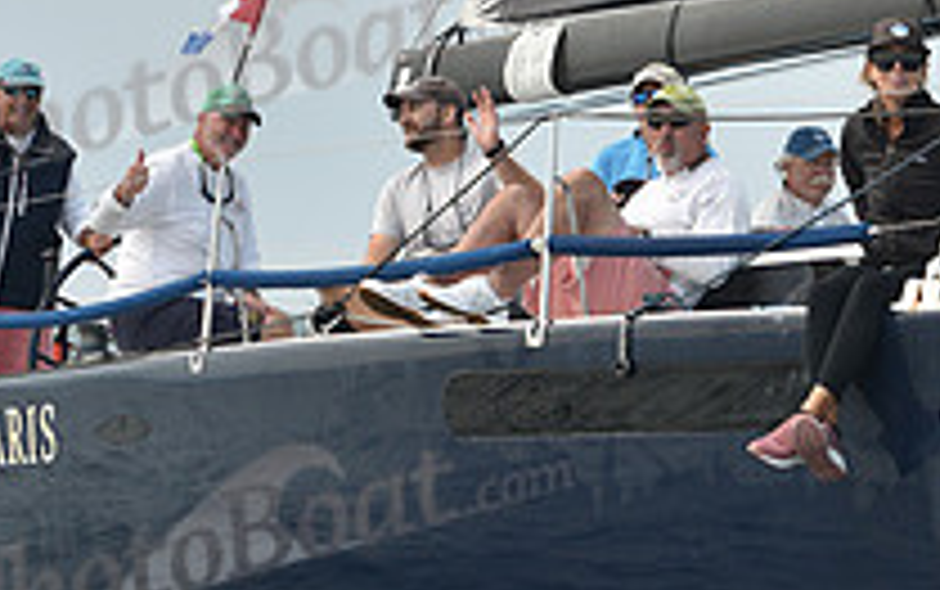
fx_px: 5794
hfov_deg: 9.2
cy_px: 241
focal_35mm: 226
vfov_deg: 5.8
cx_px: 810
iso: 250
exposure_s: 1/640
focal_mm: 80
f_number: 5
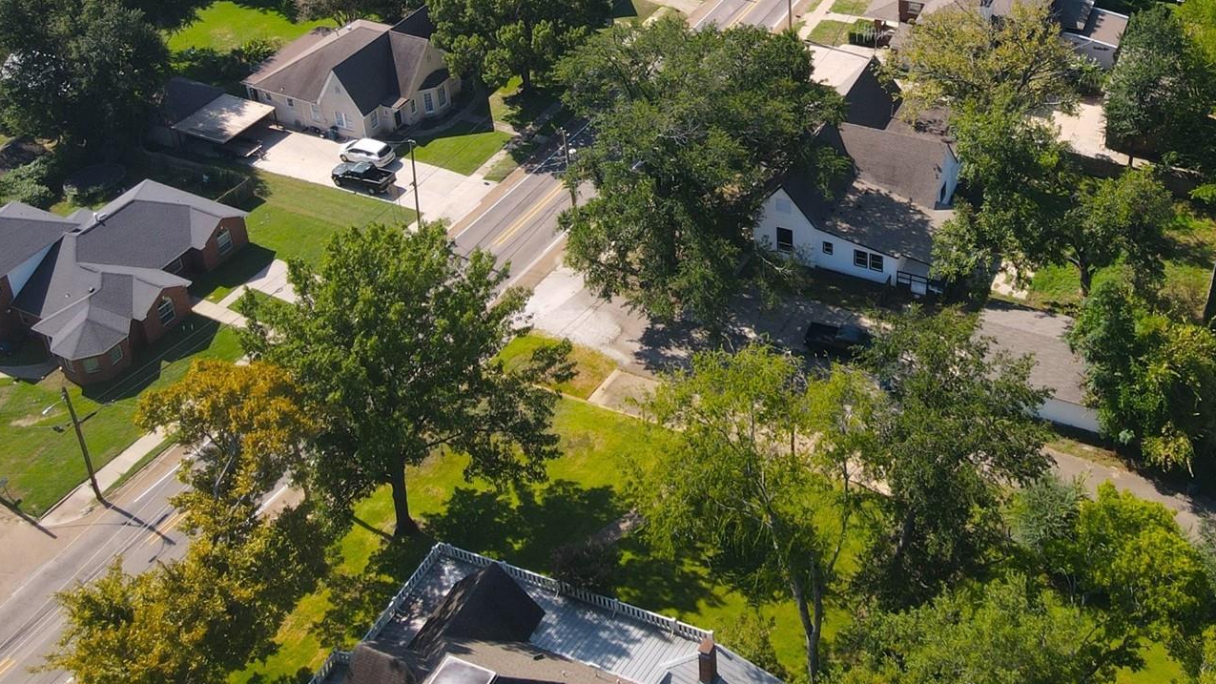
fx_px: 1354
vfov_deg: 26.4
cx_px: 866
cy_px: -47
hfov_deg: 47.1
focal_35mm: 42
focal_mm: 4.5
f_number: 2.8
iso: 100
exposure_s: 1/350
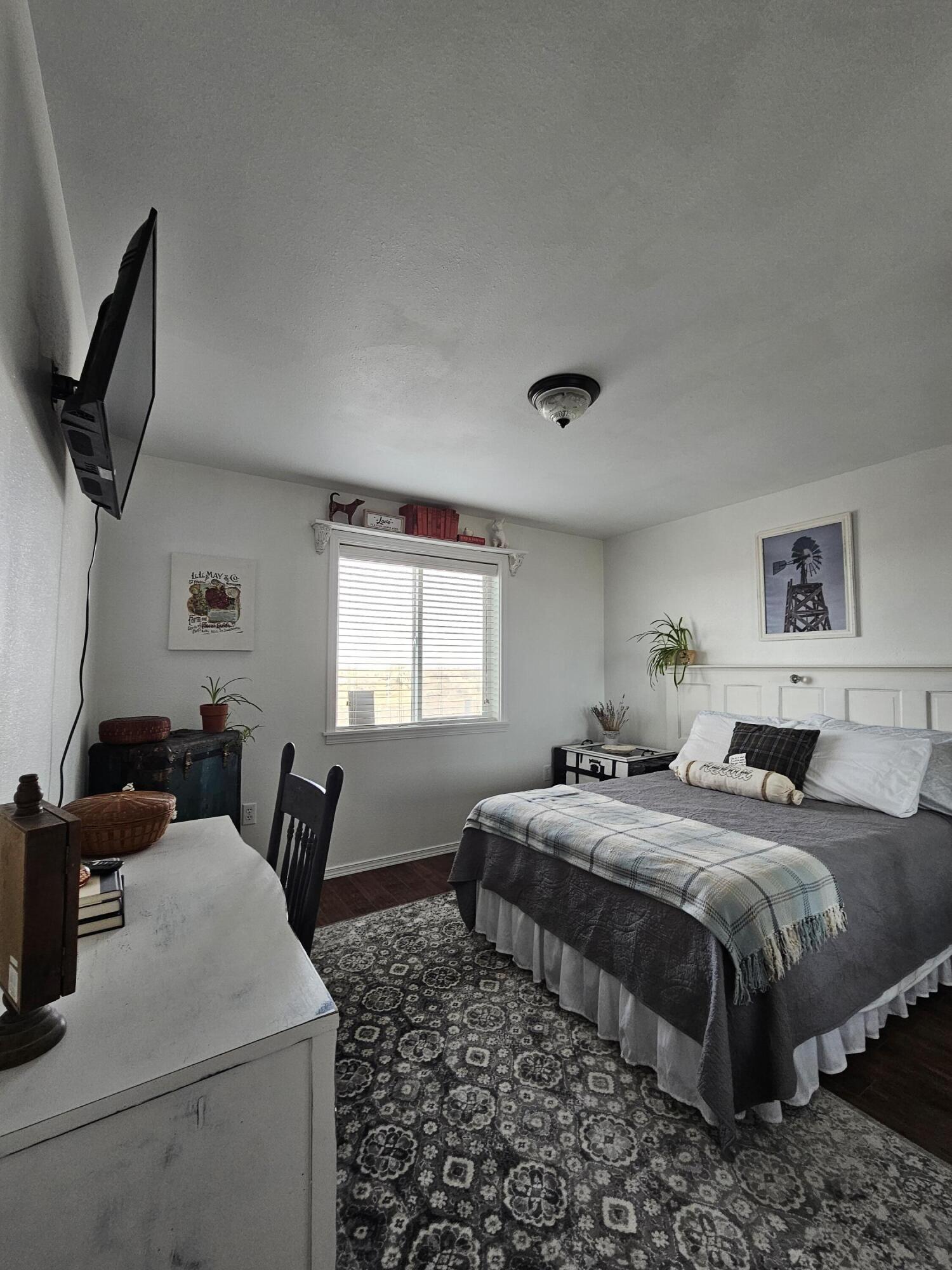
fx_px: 477
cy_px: 635
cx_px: 476
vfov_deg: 106.2
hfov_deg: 89.9
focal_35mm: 13
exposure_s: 1/60
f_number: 2.2
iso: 100
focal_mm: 2.2
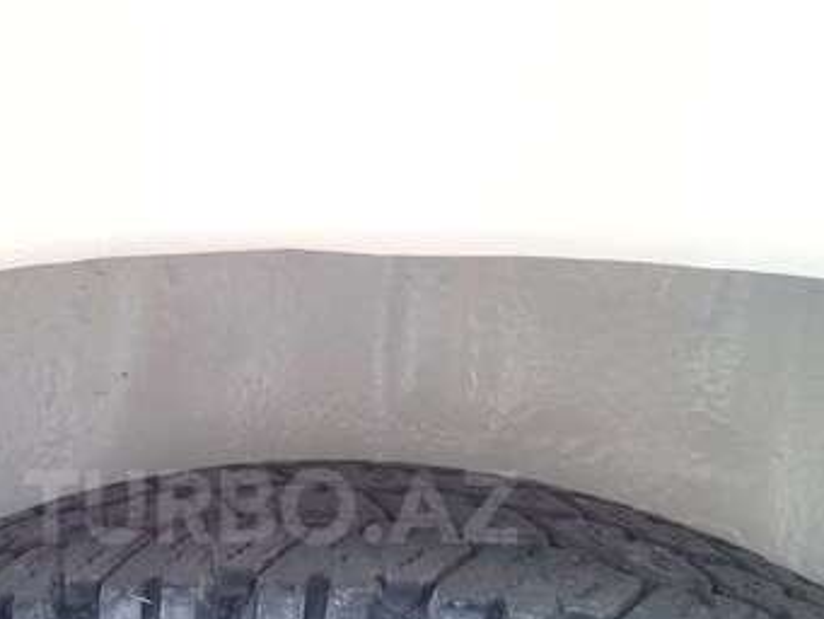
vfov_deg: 24.0
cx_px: 271
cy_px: 507
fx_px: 1429
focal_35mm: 60
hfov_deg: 31.9
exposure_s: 1/33
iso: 80
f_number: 2.2
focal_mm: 3.3
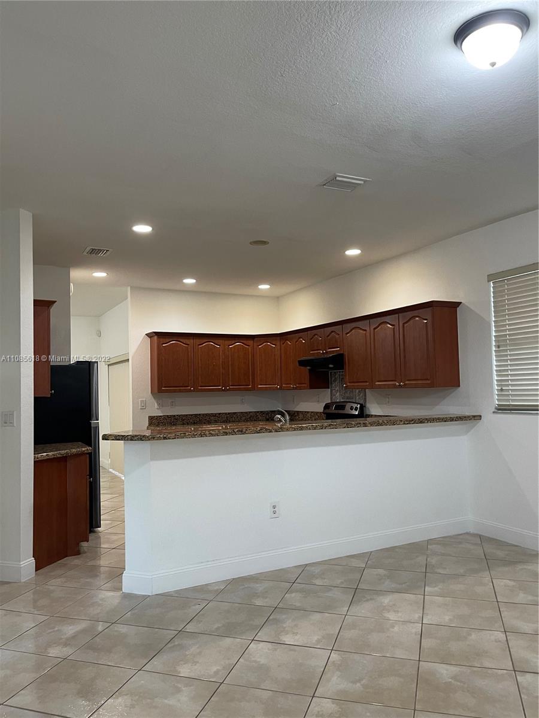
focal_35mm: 26
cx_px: 270
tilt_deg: +1.3
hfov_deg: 53.1
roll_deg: +2.1
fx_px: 540
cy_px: 359
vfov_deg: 67.3
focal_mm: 5.1
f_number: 1.6
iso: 160
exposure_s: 1/60
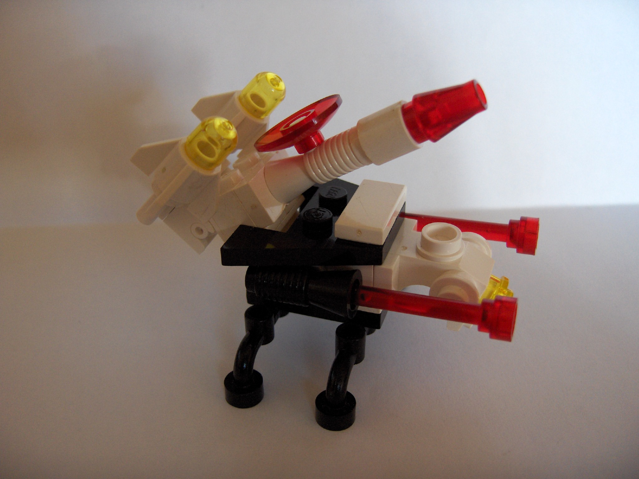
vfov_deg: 36.8
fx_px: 720
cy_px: 240
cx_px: 320
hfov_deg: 47.9
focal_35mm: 39
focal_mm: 8
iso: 200
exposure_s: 1/31.8
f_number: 2.8
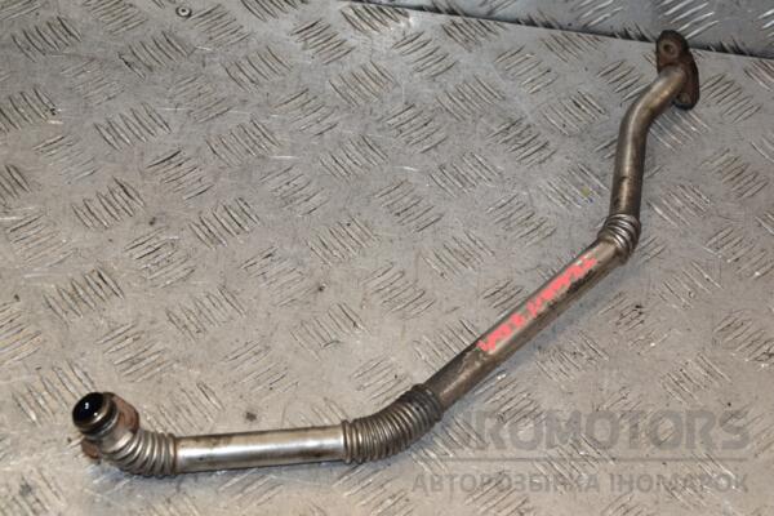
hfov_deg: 31.9
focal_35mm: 63
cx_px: 387
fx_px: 1354
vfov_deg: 21.6
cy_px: 258
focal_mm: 42
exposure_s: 1/200
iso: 800
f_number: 7.1
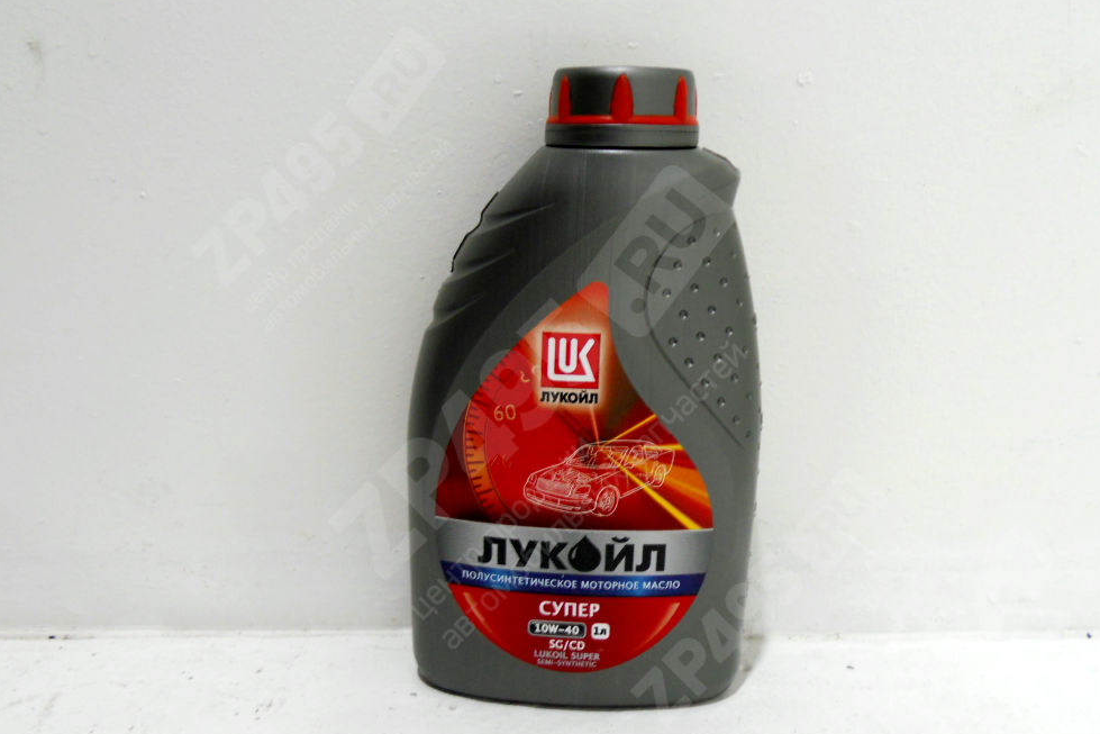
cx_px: 542
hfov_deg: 55.8
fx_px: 1039
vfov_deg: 38.9
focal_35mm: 34
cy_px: 399
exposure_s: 1/30
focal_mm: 5.8
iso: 250
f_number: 3.5
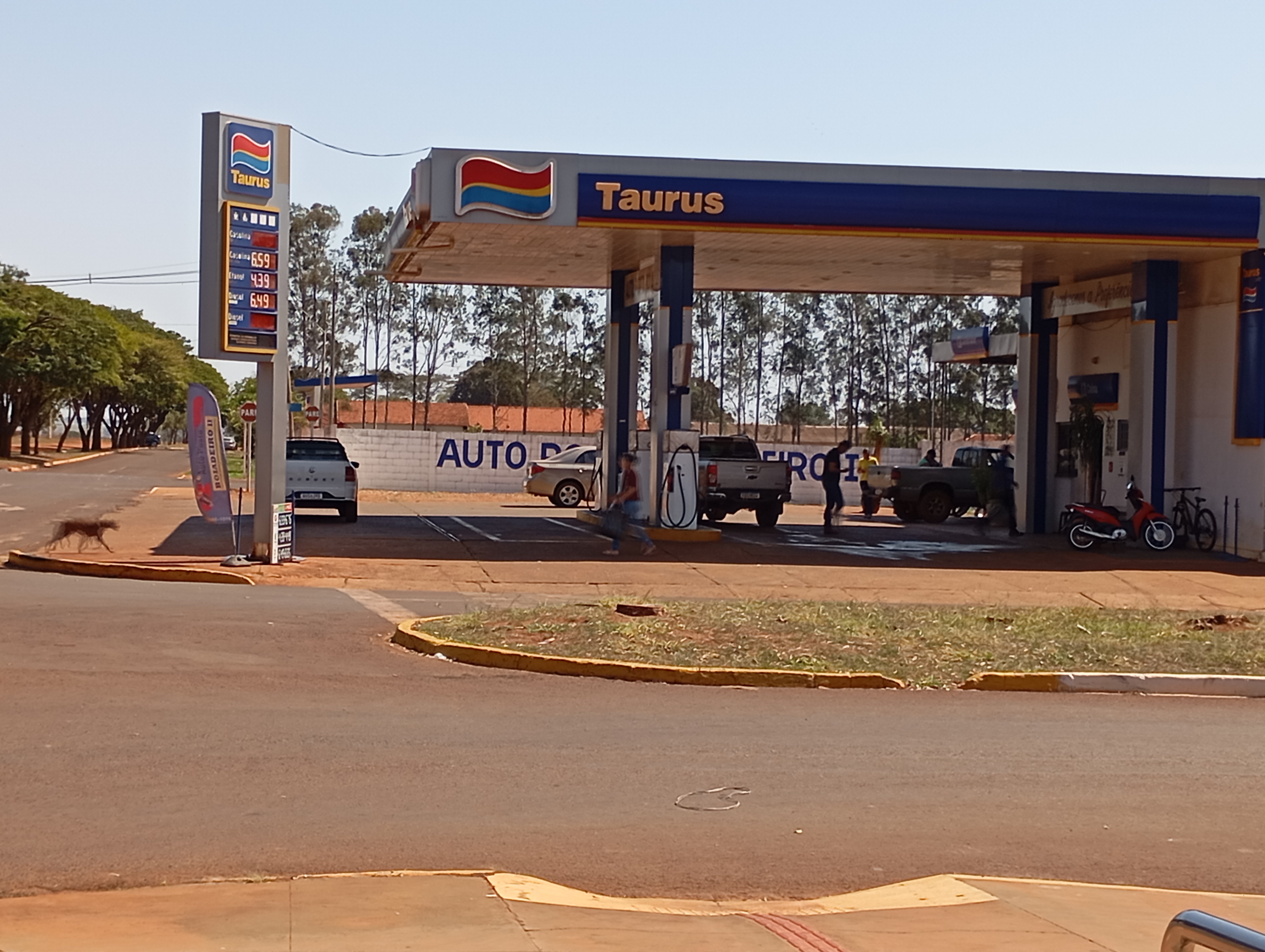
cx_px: 632
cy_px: 476
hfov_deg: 30.2
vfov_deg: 23.0
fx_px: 2342
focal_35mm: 64
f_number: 1.8
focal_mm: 4.27
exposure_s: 1/656
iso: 104
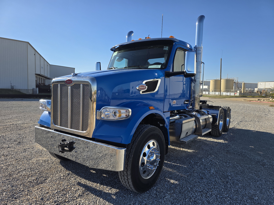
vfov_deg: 58.9
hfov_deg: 73.9
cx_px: 137
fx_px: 182
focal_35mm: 23
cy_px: 102
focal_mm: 6.3
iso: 80
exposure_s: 1/5296
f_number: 1.7
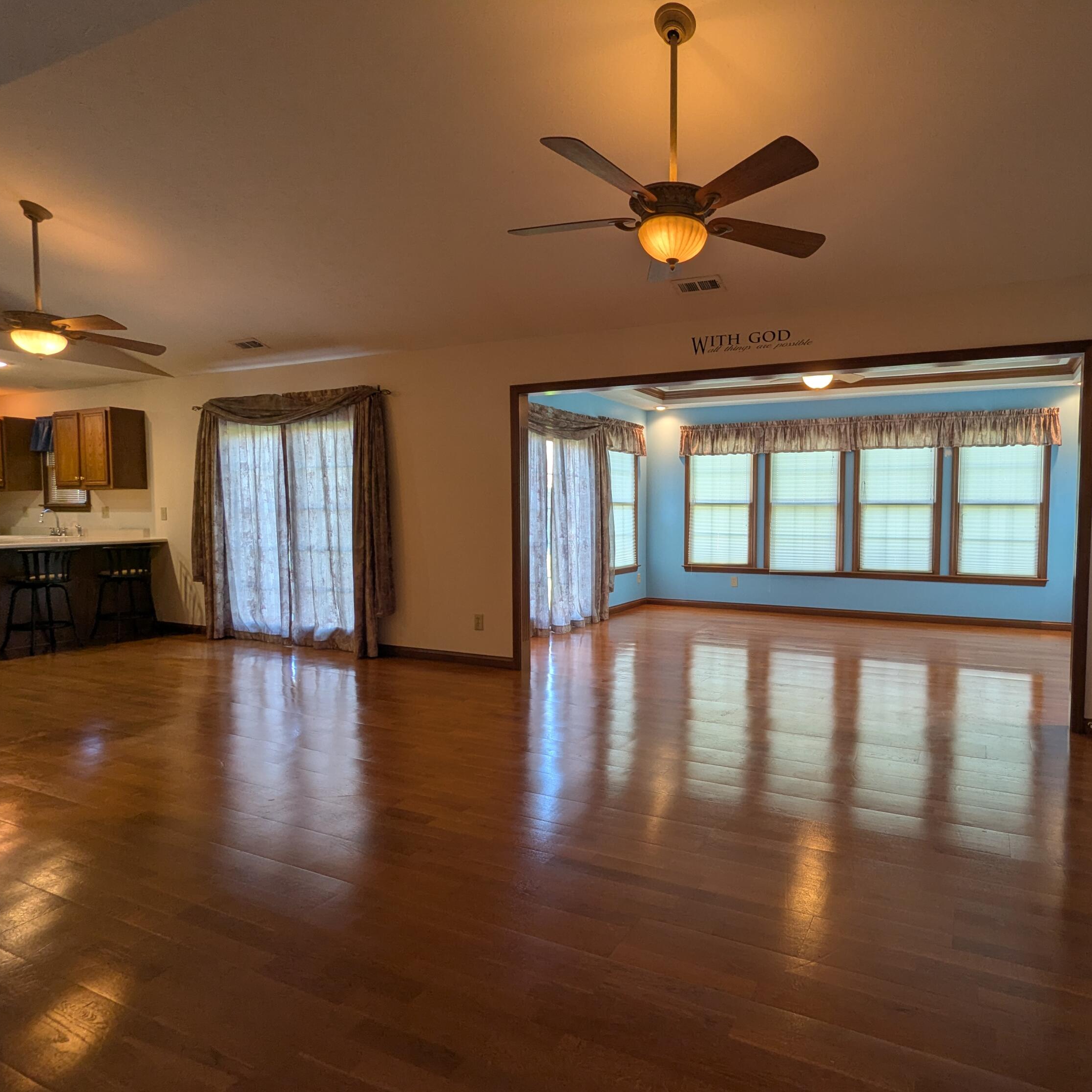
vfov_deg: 77.7
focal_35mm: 19
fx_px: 678
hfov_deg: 76.4
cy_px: 550
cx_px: 678
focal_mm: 2.35
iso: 49
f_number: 2.2
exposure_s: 1/30
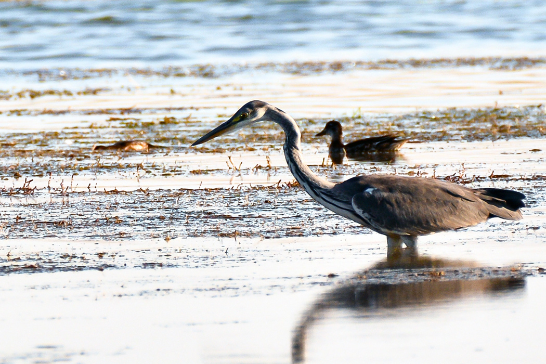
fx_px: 11374
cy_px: 182
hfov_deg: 2.7
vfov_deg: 1.8
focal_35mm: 750
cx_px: 273
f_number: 6.3
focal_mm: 500
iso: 200
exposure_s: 1/1600
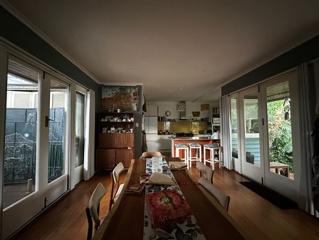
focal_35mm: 14
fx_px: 129
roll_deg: +0.7
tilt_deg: +2.5
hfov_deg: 102.1
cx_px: 160
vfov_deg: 85.7
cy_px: 120
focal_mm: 2.22
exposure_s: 1/33
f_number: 2.2
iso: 1250
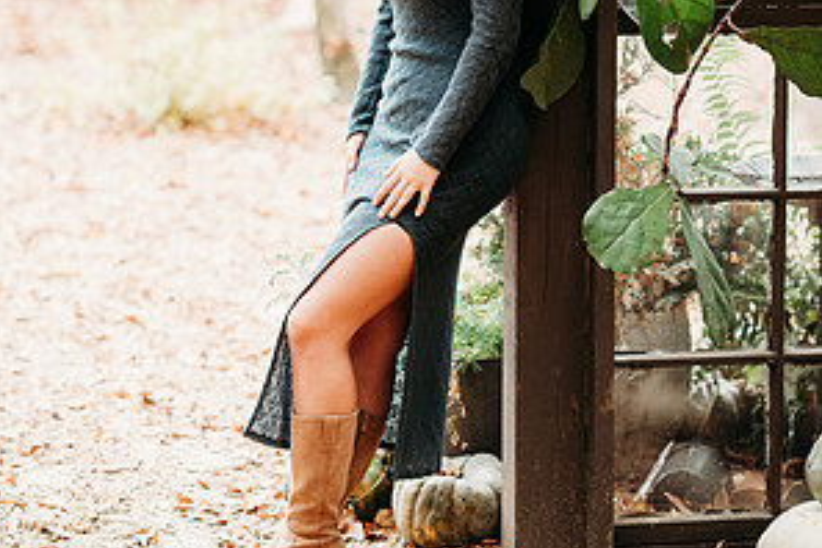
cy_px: 108
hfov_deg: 15.9
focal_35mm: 129
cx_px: 410
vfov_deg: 10.6
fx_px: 2945
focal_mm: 85
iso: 500
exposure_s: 1/320
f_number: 2.2
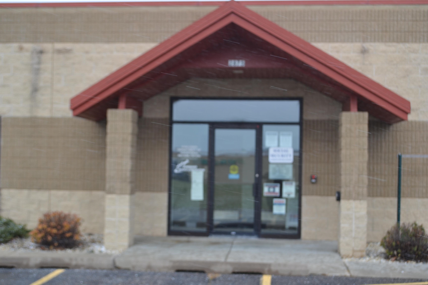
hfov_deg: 37.9
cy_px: 142
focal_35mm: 52
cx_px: 214
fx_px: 624
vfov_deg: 25.8
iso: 110
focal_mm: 35
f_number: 5.6
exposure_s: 1/125
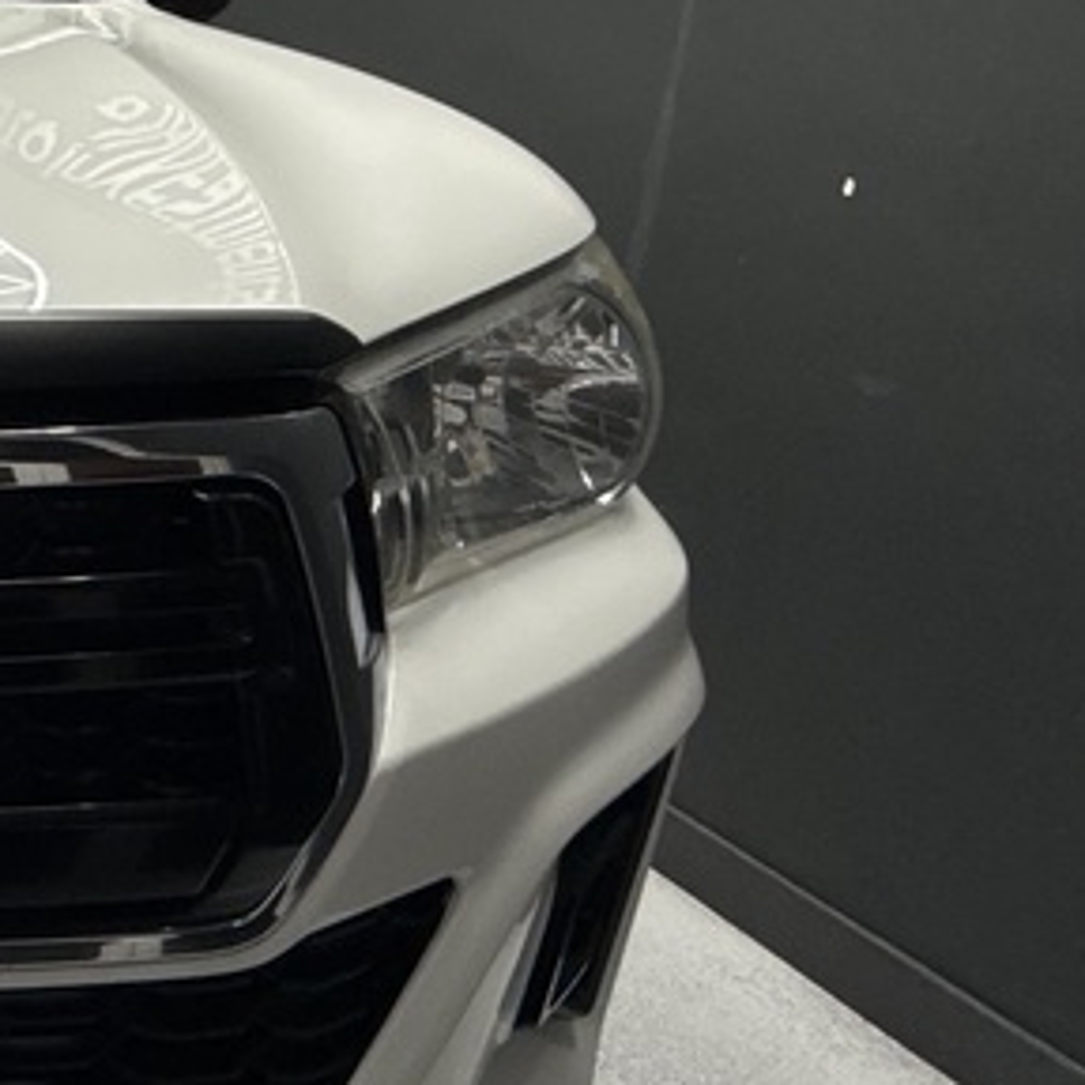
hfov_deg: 27.7
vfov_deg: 38.3
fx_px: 1560
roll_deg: -0.2
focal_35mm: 44
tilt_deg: -16.3
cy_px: 531
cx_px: -497
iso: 50
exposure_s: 1/100
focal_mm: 2.22
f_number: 2.2
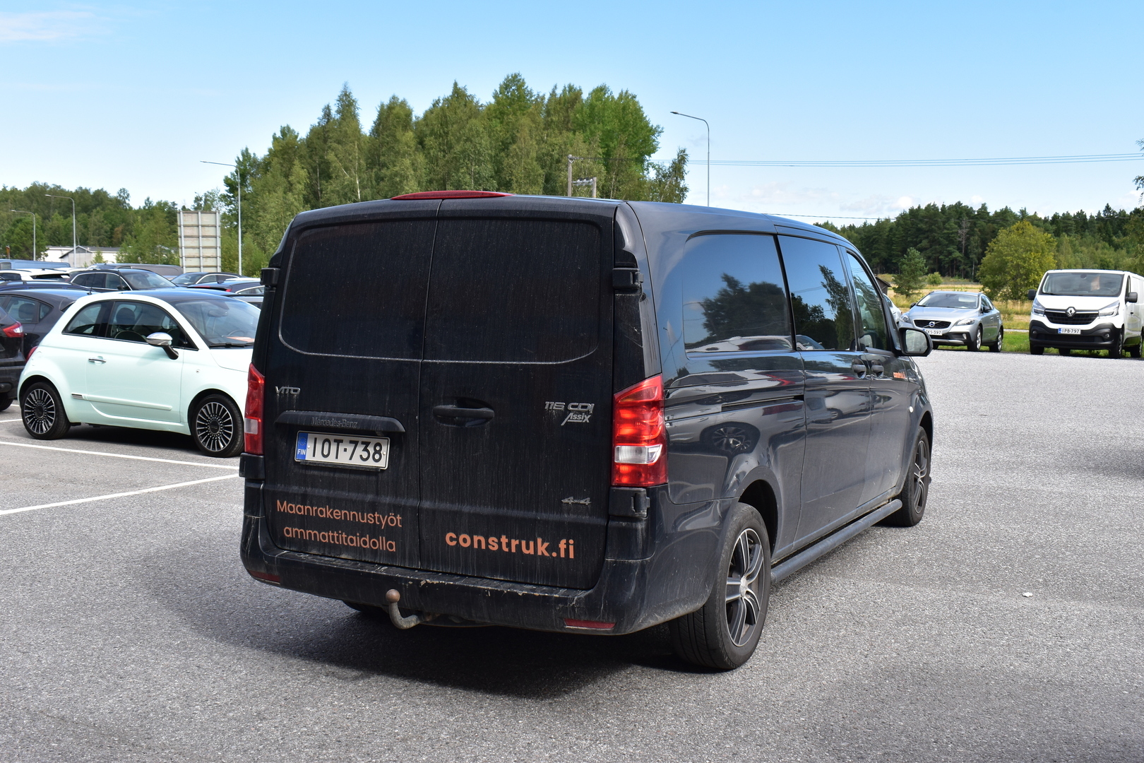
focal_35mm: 38
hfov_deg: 51.3
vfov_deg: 35.5
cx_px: 572
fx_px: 1192
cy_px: 382
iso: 400
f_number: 11
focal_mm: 25
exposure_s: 1/350
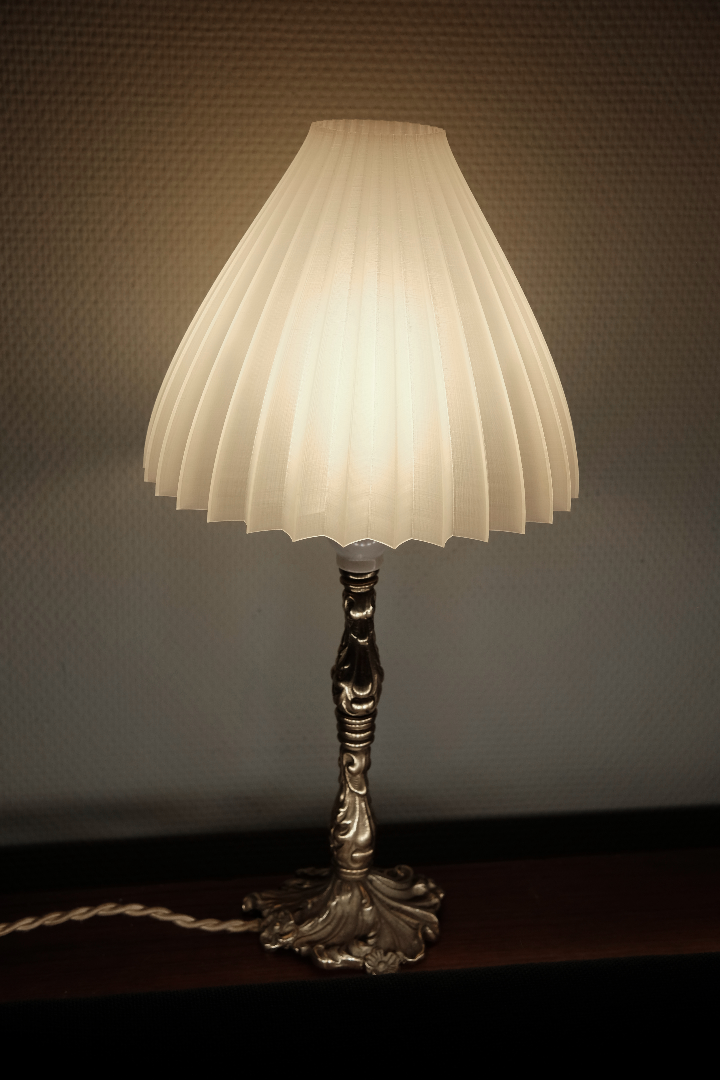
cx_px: 360
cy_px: 540
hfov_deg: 25.5
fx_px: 1590
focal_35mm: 53
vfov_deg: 37.5
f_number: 5.6
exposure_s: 1/240
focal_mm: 35
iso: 400
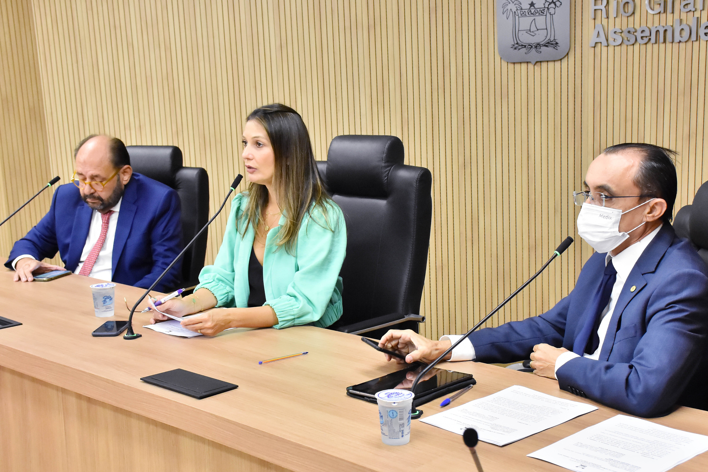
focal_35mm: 45
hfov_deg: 43.6
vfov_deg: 29.9
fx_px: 885
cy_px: 236
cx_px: 354
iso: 2500
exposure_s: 1/100
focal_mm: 30
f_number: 5.6
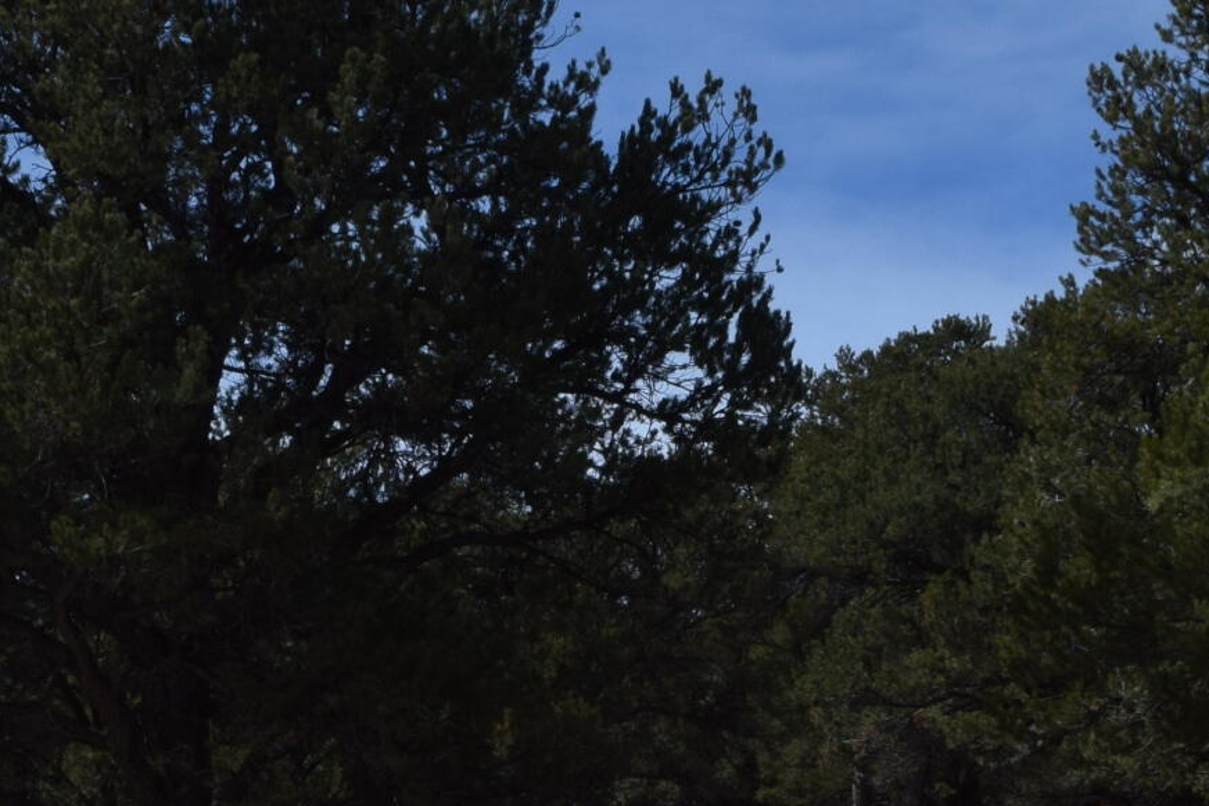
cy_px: 910
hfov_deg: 17.2
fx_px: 3986
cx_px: 392
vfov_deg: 11.4
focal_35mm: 119
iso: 200
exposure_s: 1/320
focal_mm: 23
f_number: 9
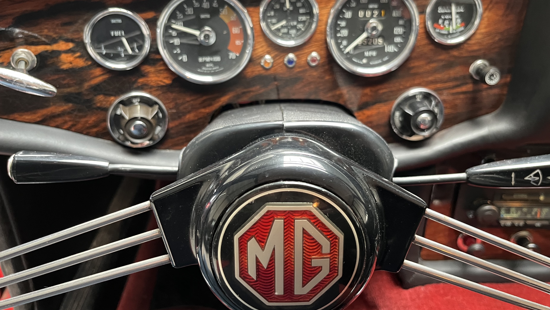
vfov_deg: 37.7
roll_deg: -3.0
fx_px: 452
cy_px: 137
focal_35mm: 31
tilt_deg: -32.0
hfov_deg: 62.6
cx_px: 286
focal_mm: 5.1
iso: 320
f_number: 1.6
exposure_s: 1/60
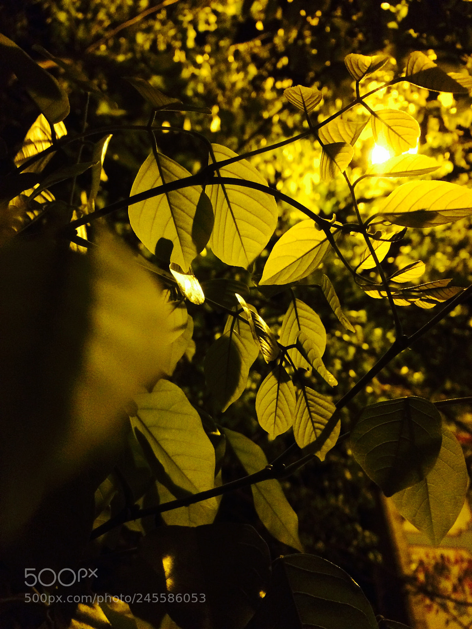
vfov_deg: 61.7
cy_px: 314
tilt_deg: +46.6
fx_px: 527
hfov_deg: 48.2
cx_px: 236
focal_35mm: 29
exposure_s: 1/17
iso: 400
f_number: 2.2
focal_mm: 4.15
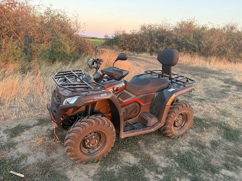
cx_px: 121
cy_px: 90
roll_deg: -3.0
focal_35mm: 24
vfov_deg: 56.8
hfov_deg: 71.6
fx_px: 168
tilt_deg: -14.7
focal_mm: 6.76
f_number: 1.78
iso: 125
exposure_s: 1/121
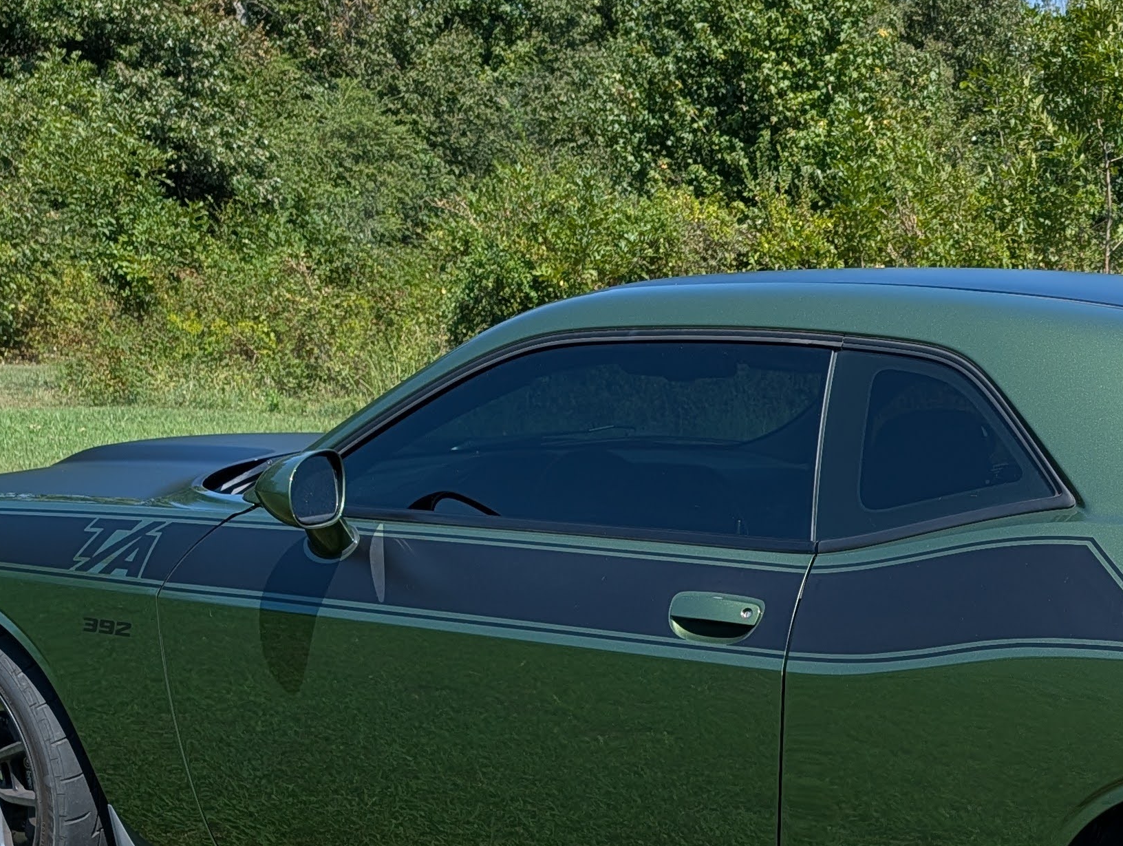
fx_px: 1949
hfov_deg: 29.5
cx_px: 1179
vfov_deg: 23.7
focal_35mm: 60
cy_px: 799
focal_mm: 6.9
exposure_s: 1/858
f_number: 1.68
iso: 20
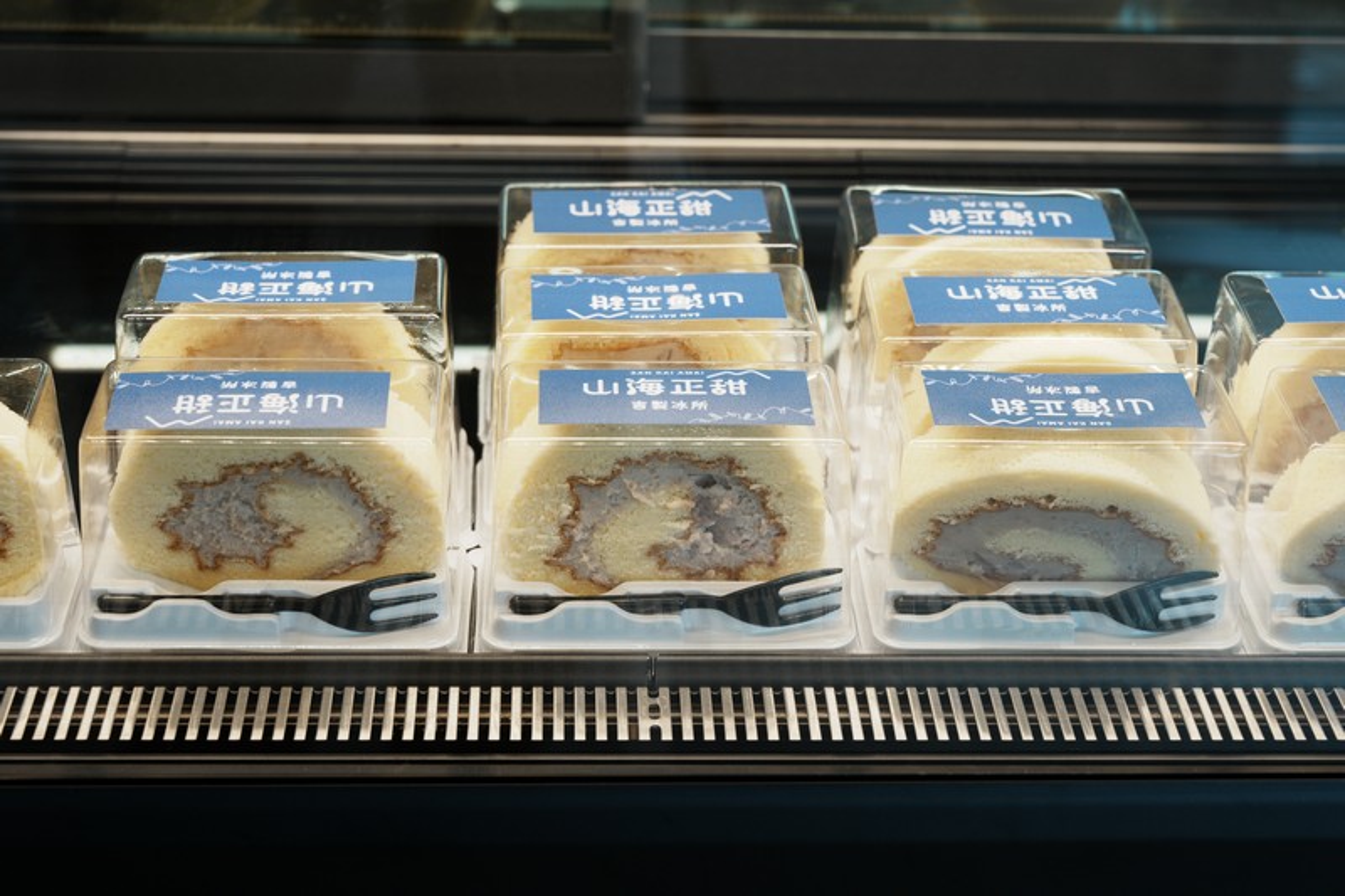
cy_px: 448
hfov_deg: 28.8
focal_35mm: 70
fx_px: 2615
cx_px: 672
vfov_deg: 19.4
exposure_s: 1/100
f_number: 7.1
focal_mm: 70
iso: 400
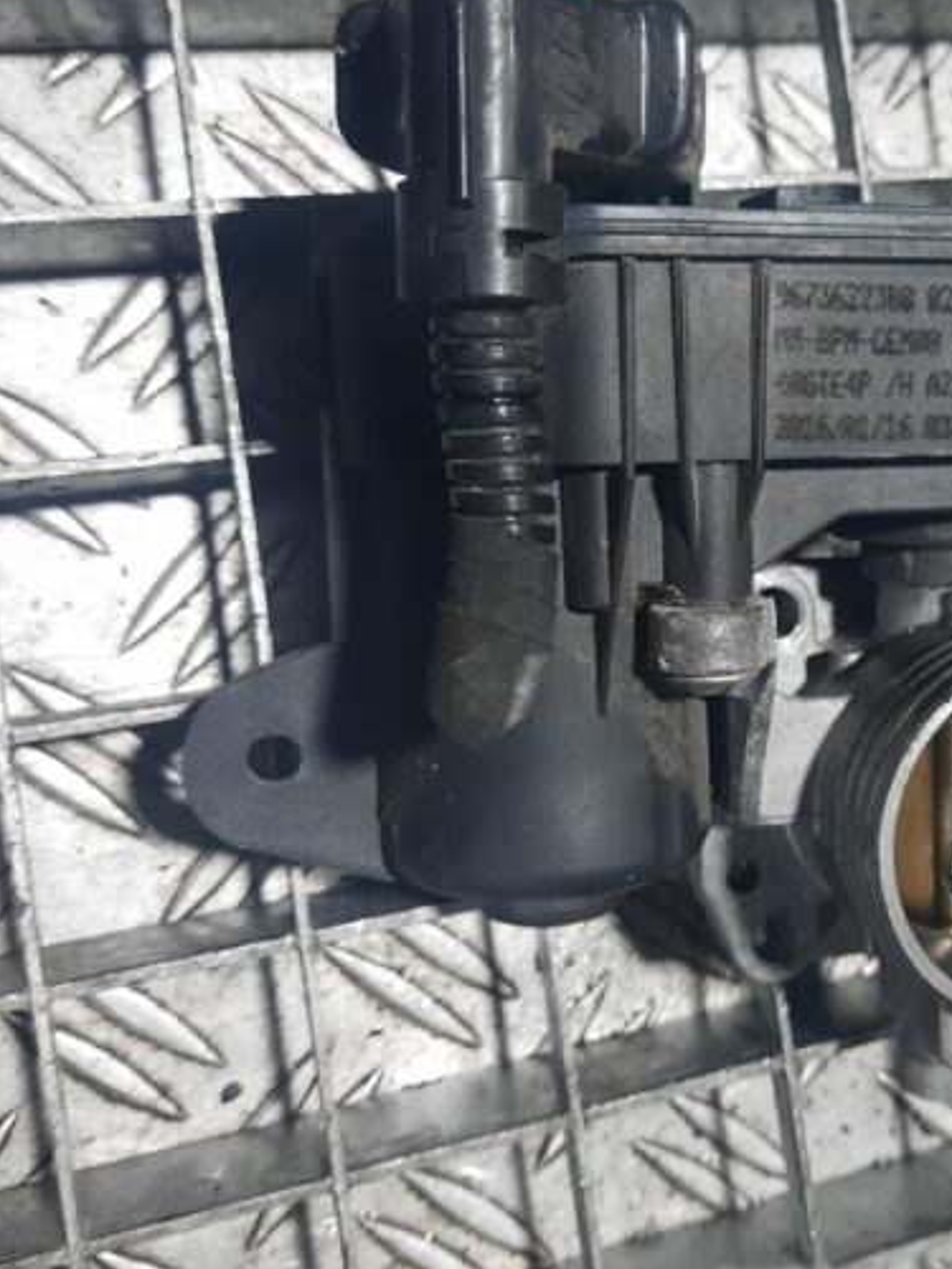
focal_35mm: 40
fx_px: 1467
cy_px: 541
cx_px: 757
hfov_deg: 34.9
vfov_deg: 46.7
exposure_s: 1/33
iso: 250
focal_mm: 4.6
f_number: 2
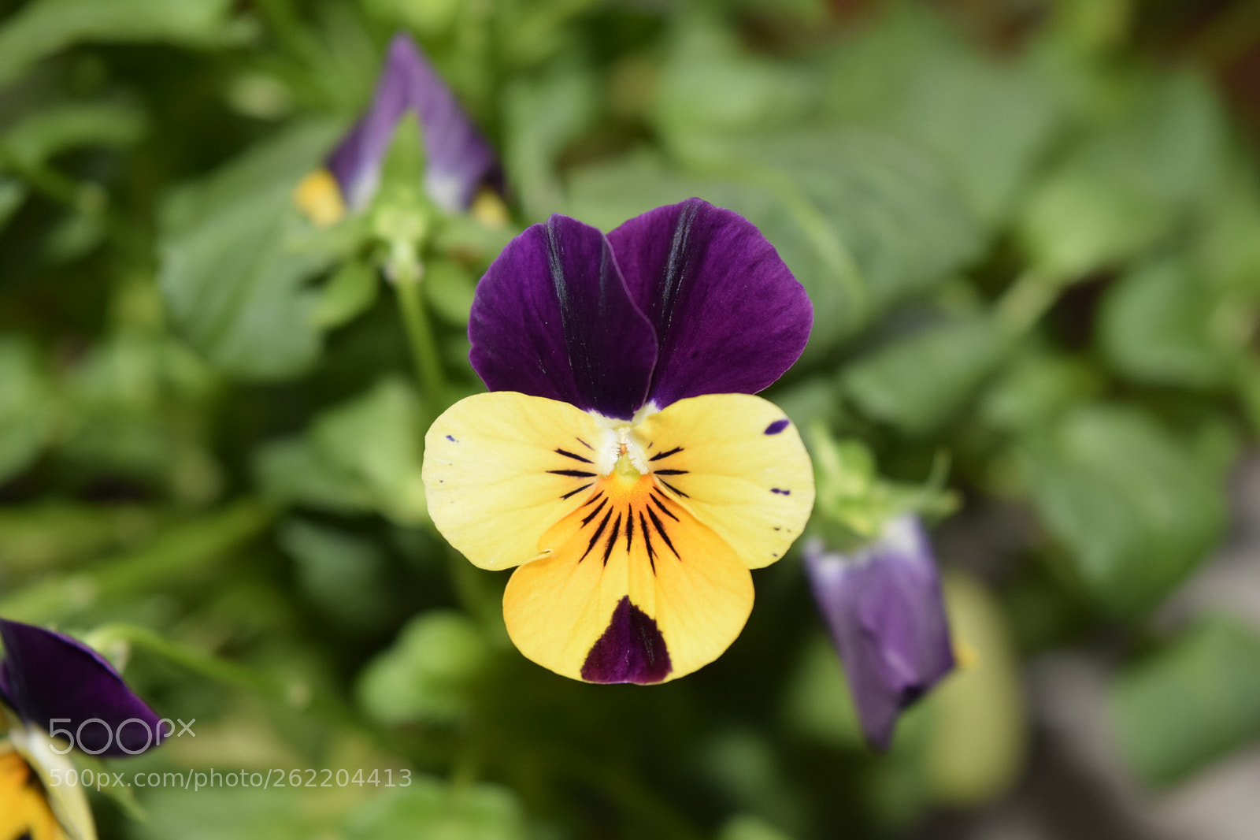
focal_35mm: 82
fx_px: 2887
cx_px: 630
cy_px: 420
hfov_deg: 24.6
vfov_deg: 16.5
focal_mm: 55
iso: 400
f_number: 8
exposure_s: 1/125
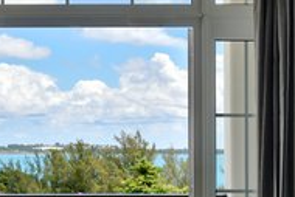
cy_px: 161
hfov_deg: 16.6
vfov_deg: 11.3
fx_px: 992
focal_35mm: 121
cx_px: 20
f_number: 16
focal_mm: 48
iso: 200
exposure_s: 1/25
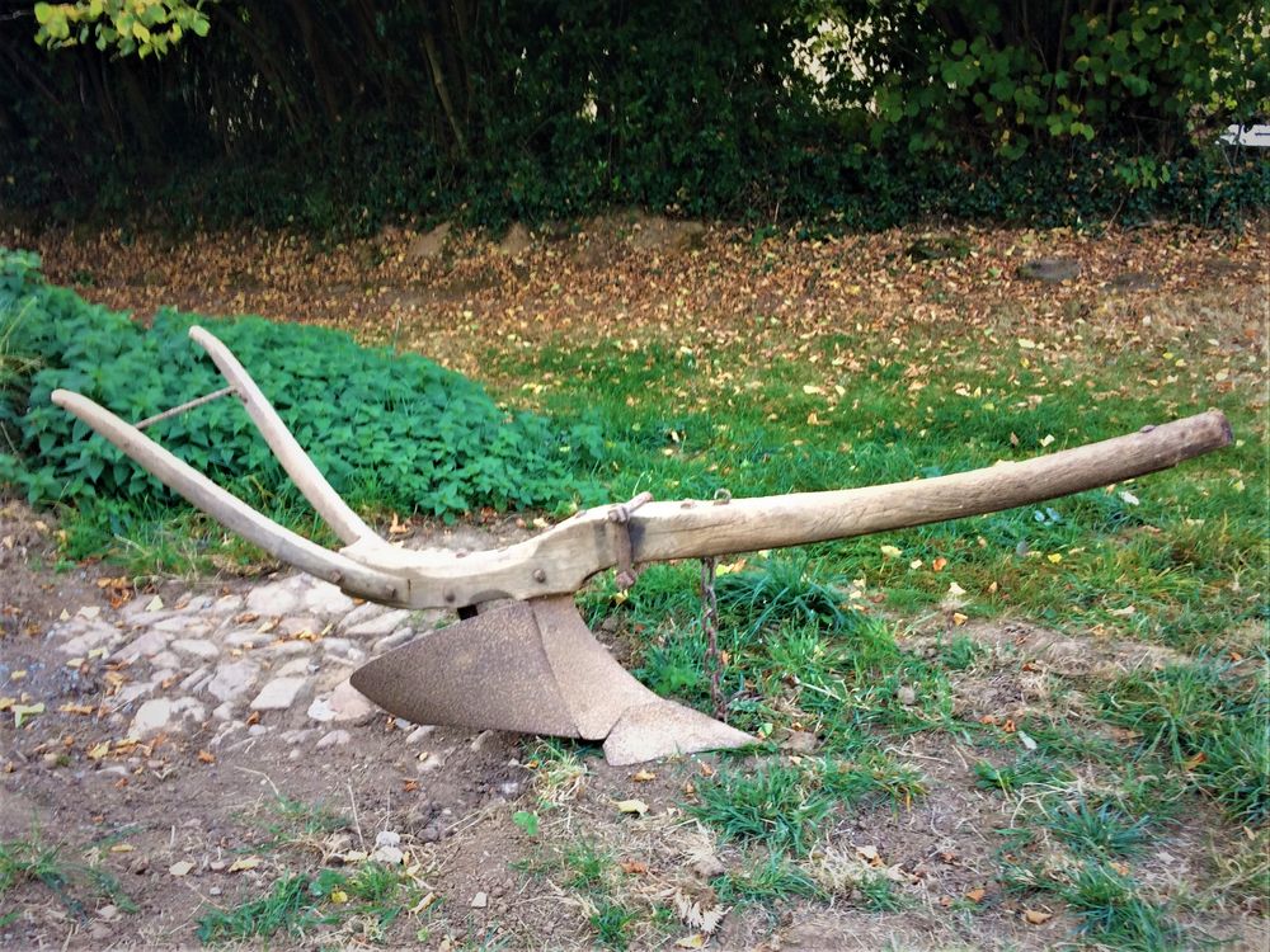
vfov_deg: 48.2
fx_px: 1064
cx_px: 635
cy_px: 476
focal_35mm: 29
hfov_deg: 61.7
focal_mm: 4.15
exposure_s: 1/33
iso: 50
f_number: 2.2
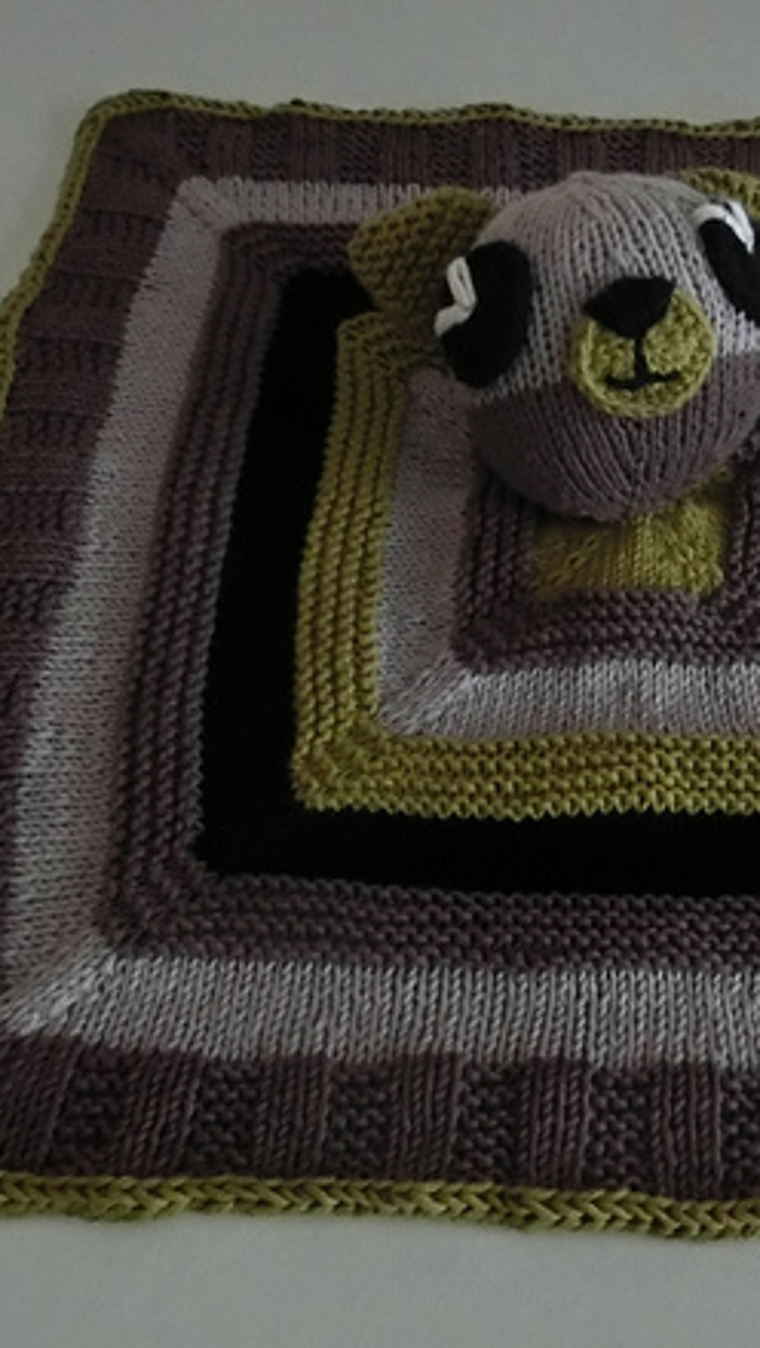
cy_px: 695
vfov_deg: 52.8
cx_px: 640
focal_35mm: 38
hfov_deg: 30.3
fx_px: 1359
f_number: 3
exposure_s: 1/50
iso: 800
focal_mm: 4.24
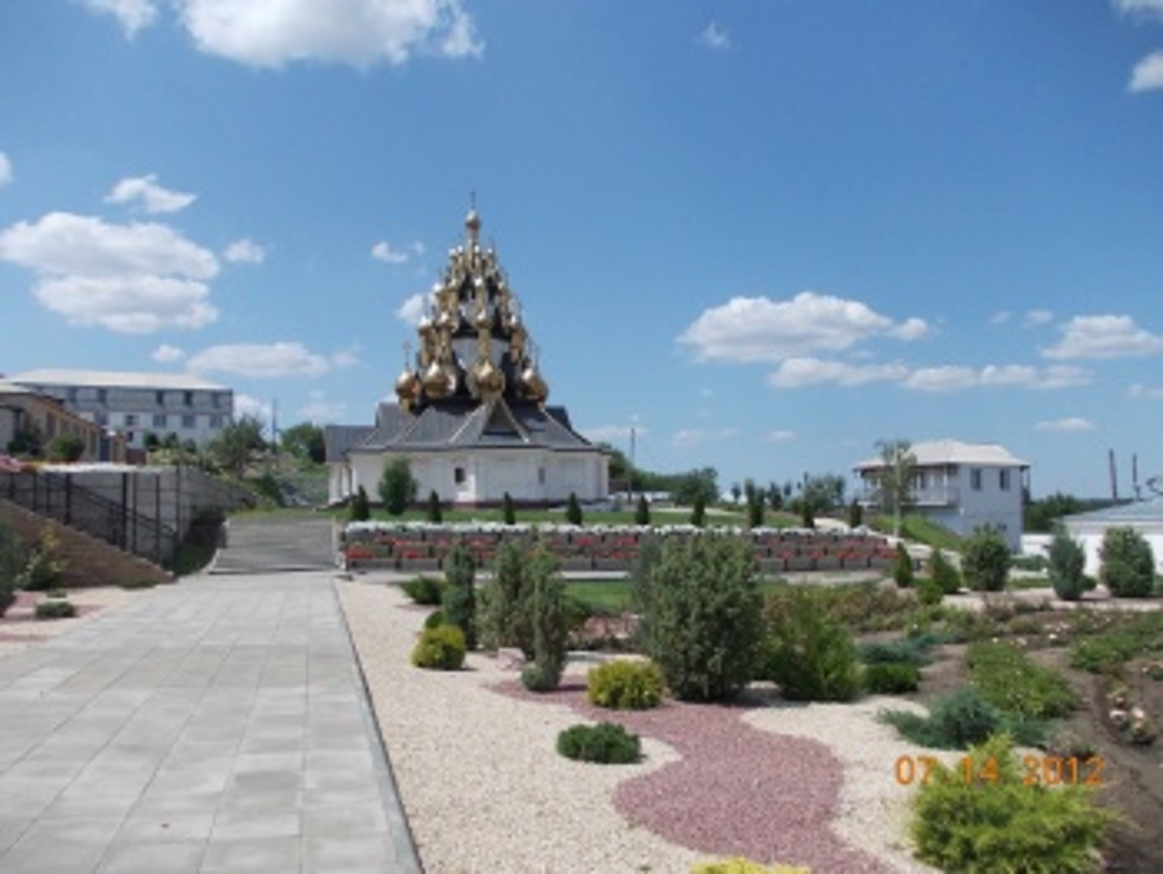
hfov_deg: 63.4
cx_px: 582
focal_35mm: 28
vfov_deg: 49.8
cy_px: 437
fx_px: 941
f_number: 5.4
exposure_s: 1/500
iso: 80
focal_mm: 4
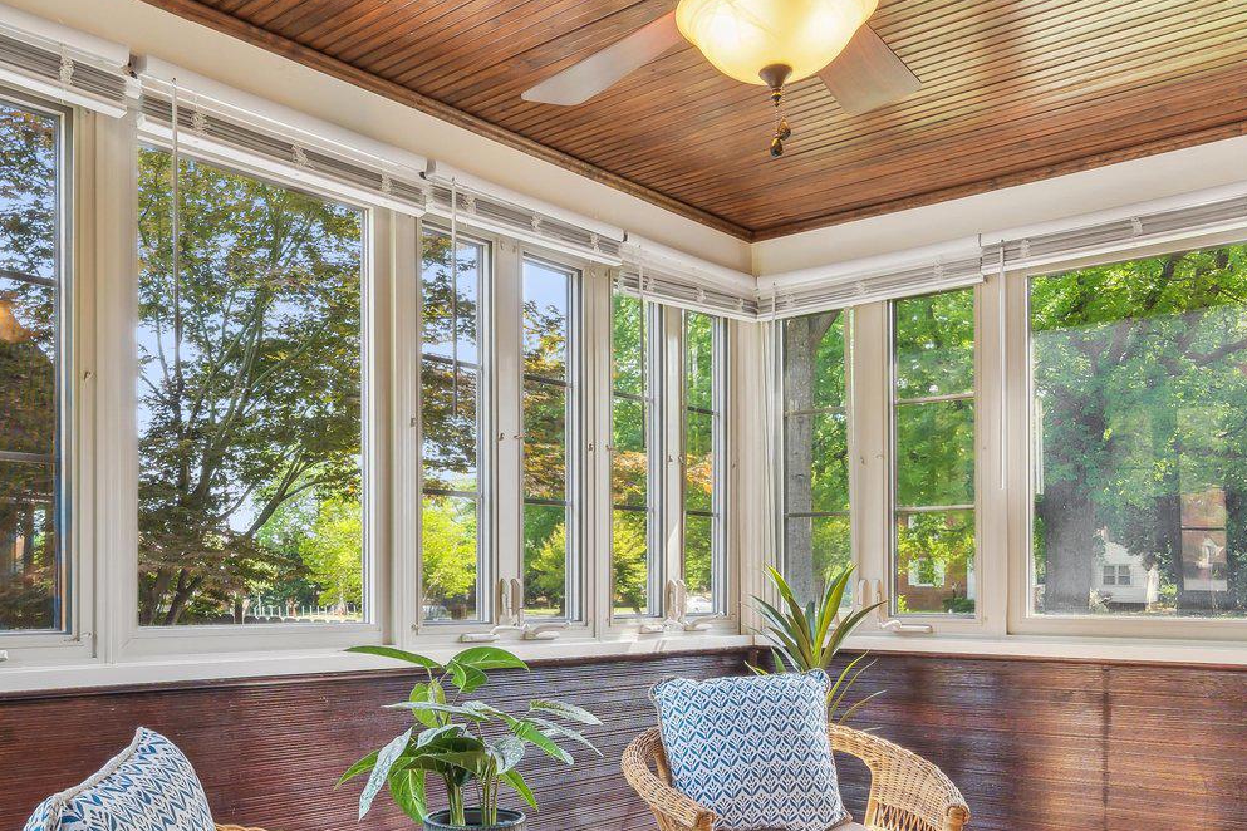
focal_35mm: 33
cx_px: 540
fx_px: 1143
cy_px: 623
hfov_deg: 57.0
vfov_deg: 38.9
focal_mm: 16
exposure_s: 1/13
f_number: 7.1
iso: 160
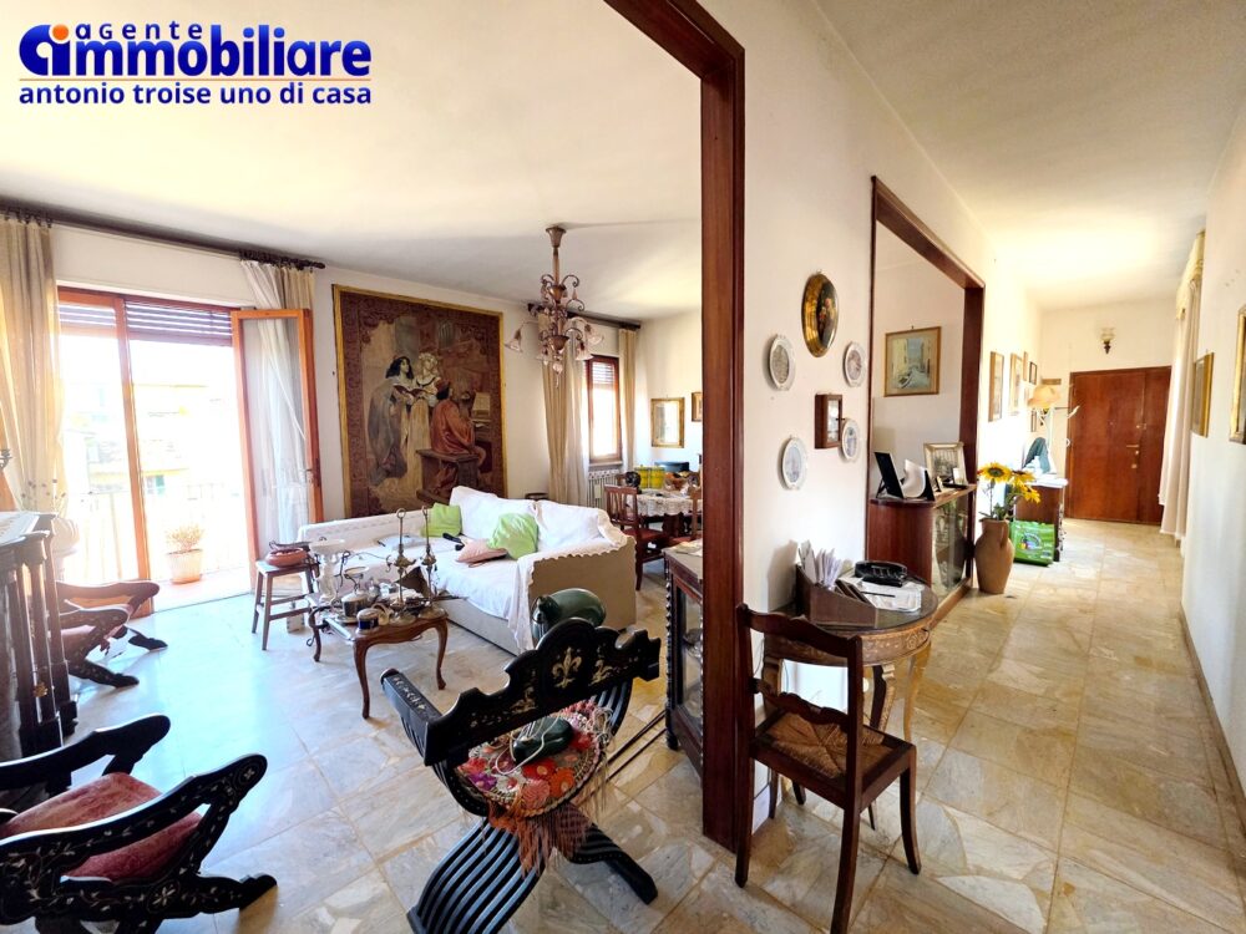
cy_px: 467
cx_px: 623
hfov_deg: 106.2
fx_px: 468
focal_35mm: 13
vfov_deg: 89.9
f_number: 1.9
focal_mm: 2.2
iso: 320
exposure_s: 1/359
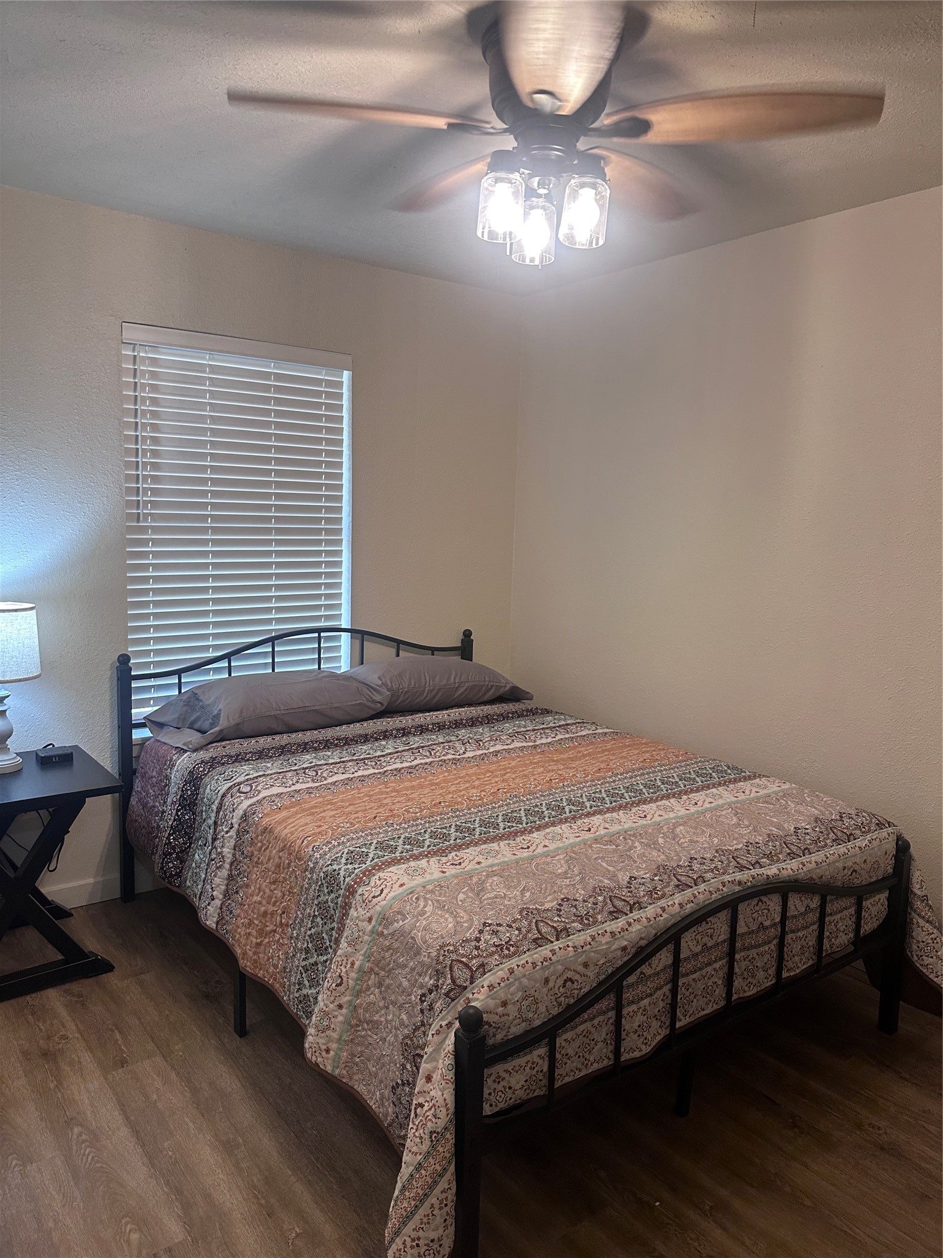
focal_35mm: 24
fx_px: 872
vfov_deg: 71.6
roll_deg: -0.4
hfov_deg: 56.8
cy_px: 629
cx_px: 472
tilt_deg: -6.8
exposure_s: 1/120
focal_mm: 6.86
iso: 200
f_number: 1.78
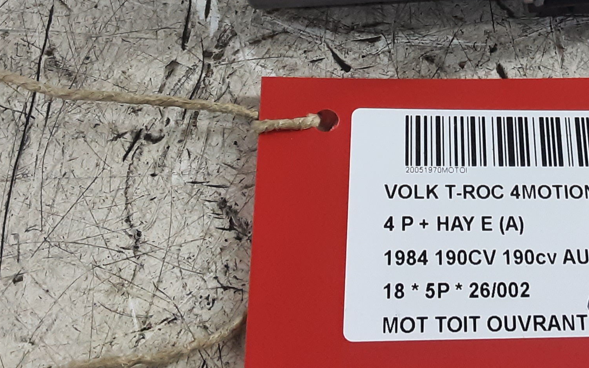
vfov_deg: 20.3
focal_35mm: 62
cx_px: 495
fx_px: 995
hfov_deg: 31.8
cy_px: 5
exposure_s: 1/50
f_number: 1.9
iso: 160
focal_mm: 2.91
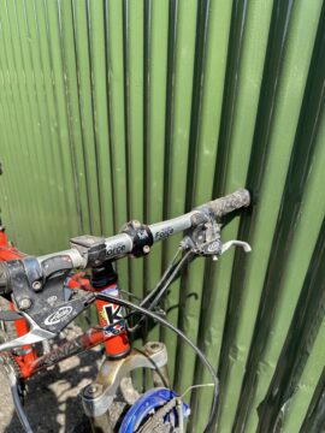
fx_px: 300
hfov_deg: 56.8
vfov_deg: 71.6
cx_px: 162
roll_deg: -2.6
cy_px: 216
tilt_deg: -24.7
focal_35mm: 24
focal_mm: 6.86
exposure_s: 1/1095
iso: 80
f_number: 1.78
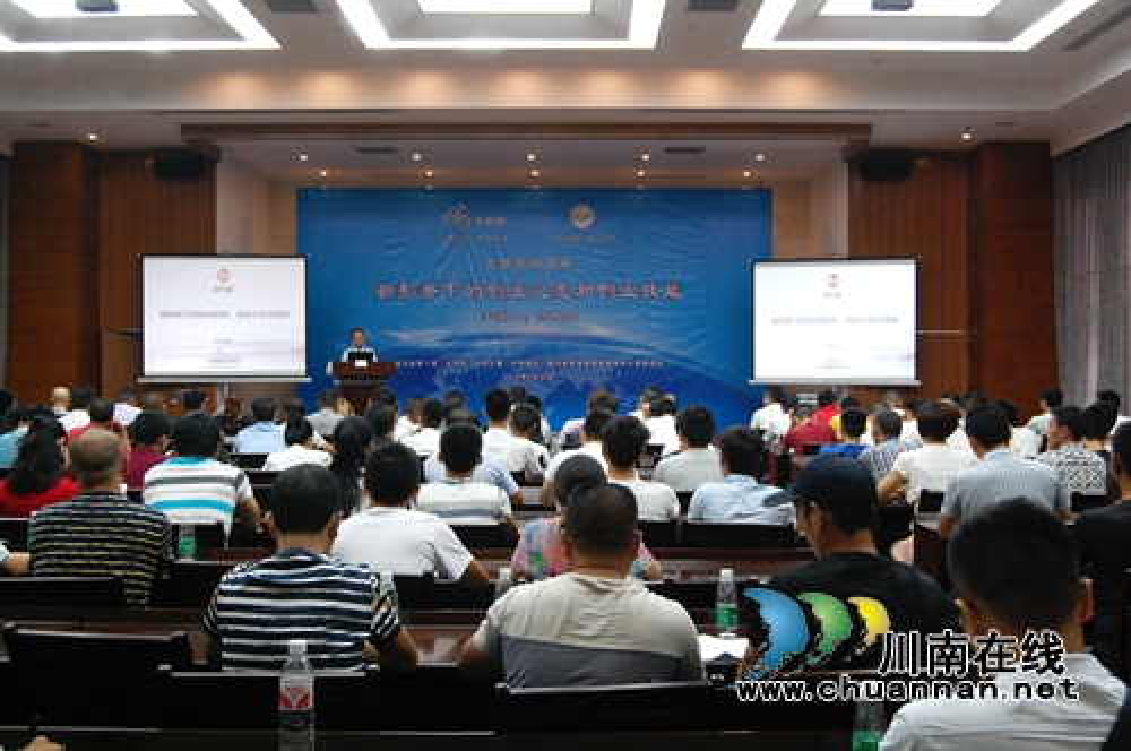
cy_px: 376
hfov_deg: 49.6
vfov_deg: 34.1
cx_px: 566
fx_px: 1224
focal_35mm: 39
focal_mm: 26
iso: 1600
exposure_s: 1/60
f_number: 6.3
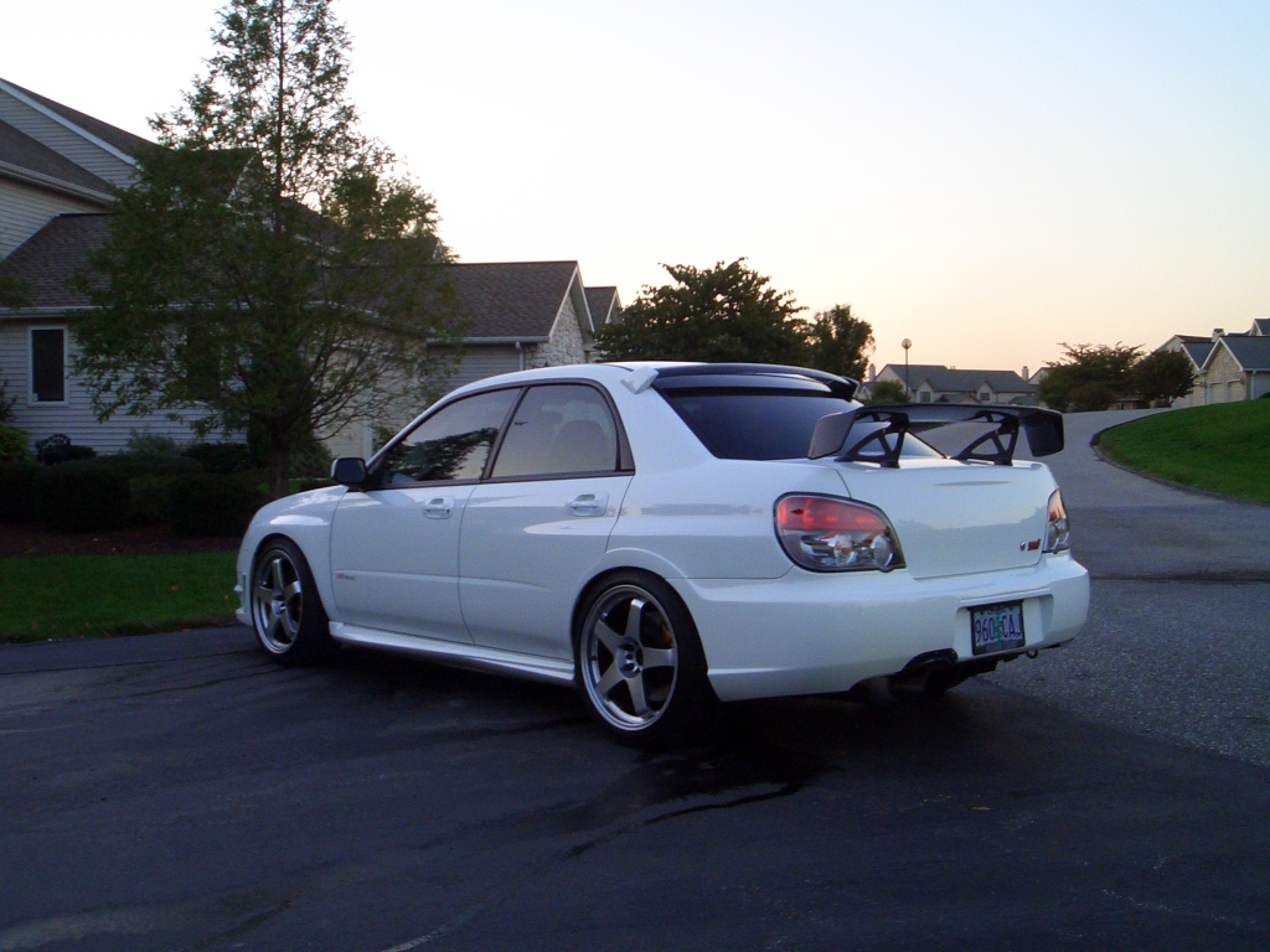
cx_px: 635
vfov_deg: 39.7
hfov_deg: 51.4
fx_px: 1321
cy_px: 476
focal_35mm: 36
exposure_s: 1/60
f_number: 4
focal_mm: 4.8
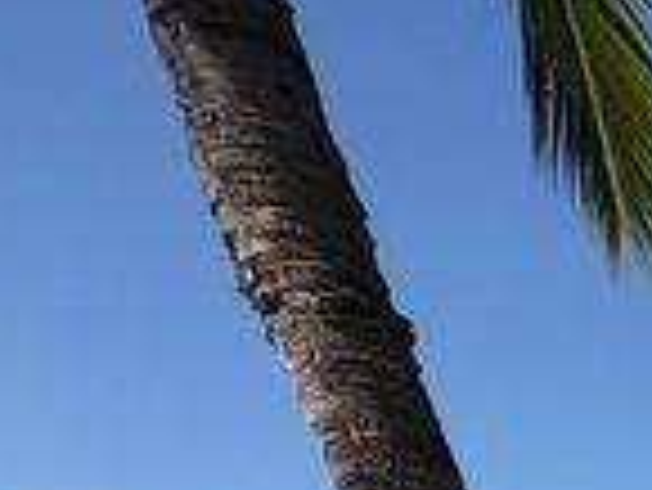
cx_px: 1745
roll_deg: -1.2
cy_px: 1331
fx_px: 1452
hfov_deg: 13.3
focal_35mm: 77
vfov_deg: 12.4
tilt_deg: -17.7
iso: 50
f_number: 2.2
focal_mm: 2.22
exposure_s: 1/2028
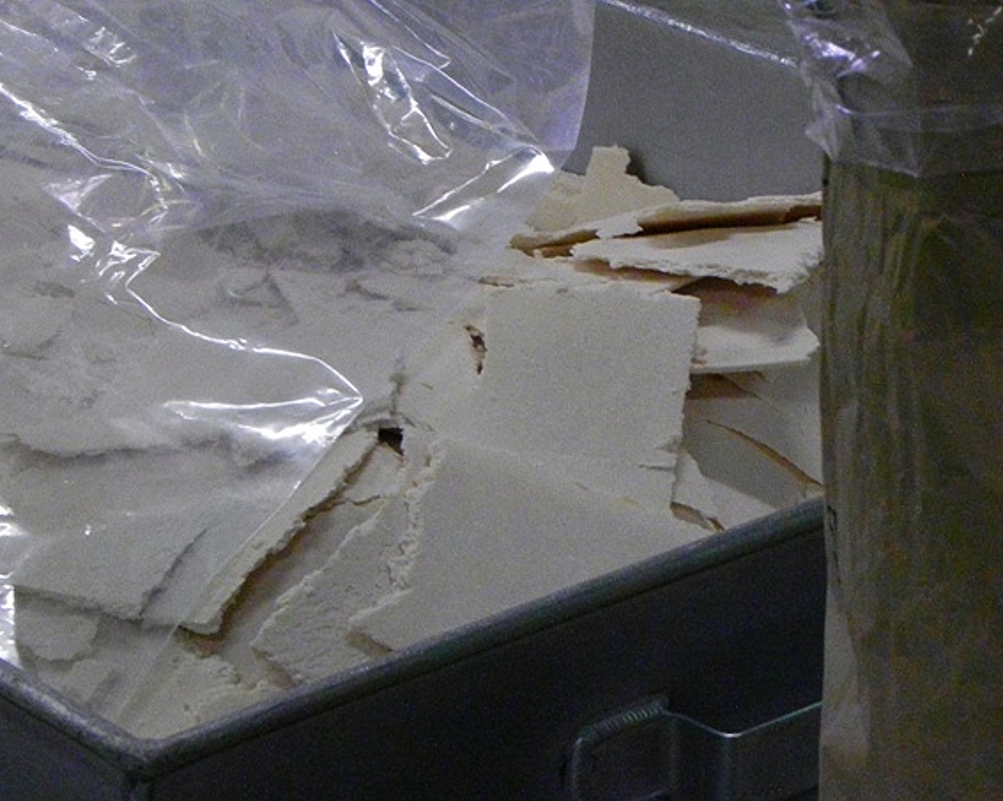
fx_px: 6587
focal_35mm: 222
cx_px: 513
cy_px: 401
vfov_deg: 7.0
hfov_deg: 8.7
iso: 1600
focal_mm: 37.7
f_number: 7.1
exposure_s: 1/37
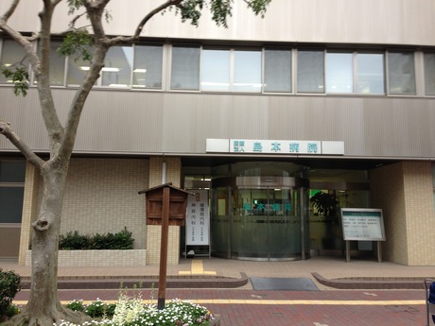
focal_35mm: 33
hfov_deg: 55.4
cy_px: 163
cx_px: 218
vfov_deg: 42.9
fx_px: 415
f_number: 2.4
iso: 64
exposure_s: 1/60
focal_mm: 4.13
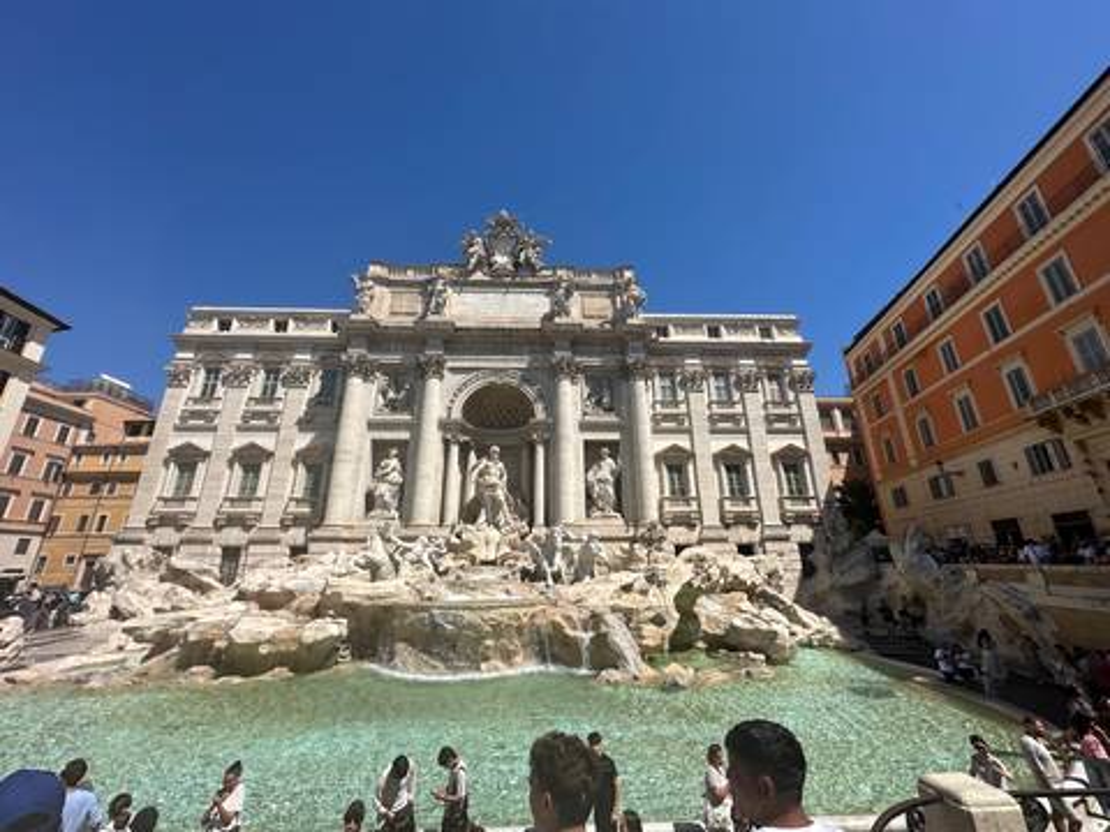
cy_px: 416
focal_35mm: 14
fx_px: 449
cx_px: 555
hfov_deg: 102.1
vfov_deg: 85.7
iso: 50
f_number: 2.2
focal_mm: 2.22
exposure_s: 1/3401
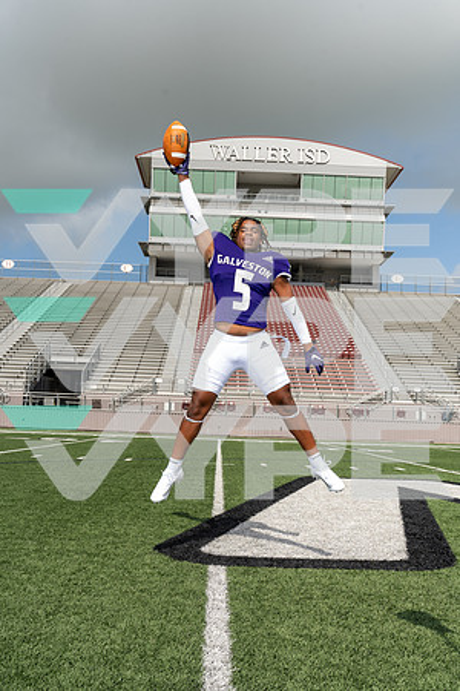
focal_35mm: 36
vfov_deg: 53.1
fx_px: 690
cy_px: 346
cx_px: 230
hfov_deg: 36.9
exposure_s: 1/250
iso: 100
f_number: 8
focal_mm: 36
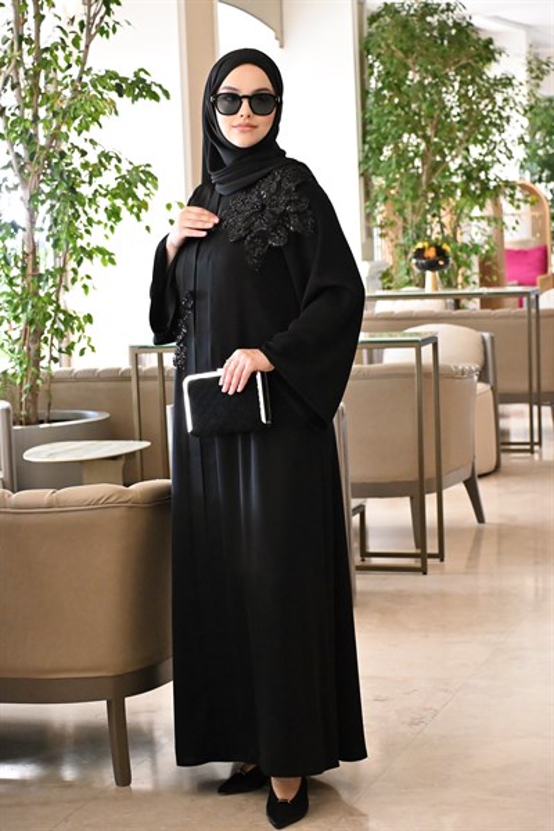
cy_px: 416
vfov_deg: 22.6
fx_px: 2077
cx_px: 277
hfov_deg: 15.2
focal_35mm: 90
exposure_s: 1/250
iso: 8000
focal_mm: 60
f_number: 4.8
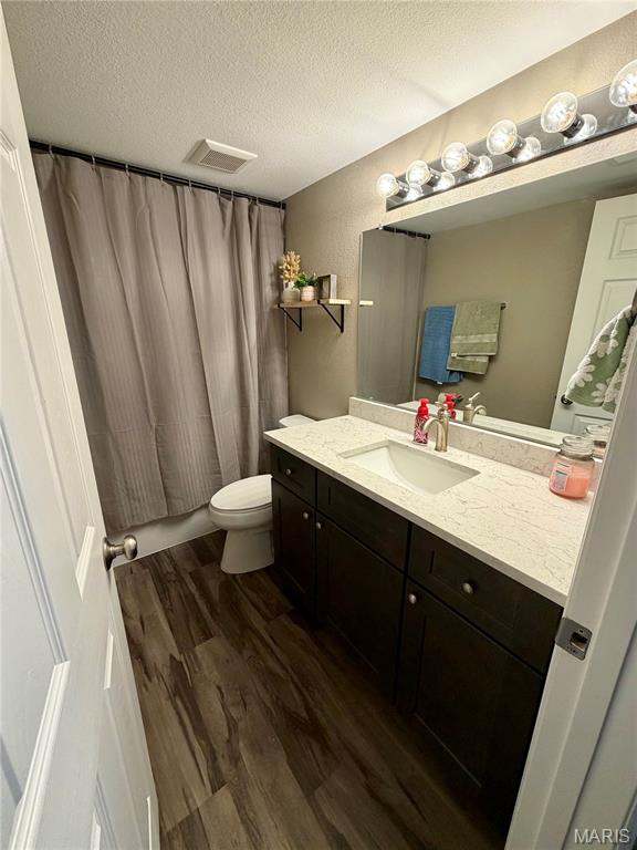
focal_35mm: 14
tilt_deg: -16.8
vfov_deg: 102.1
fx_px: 344
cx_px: 318
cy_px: 425
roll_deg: +0.5
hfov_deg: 85.7
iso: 125
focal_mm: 2.22
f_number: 2.2
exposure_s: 1/120
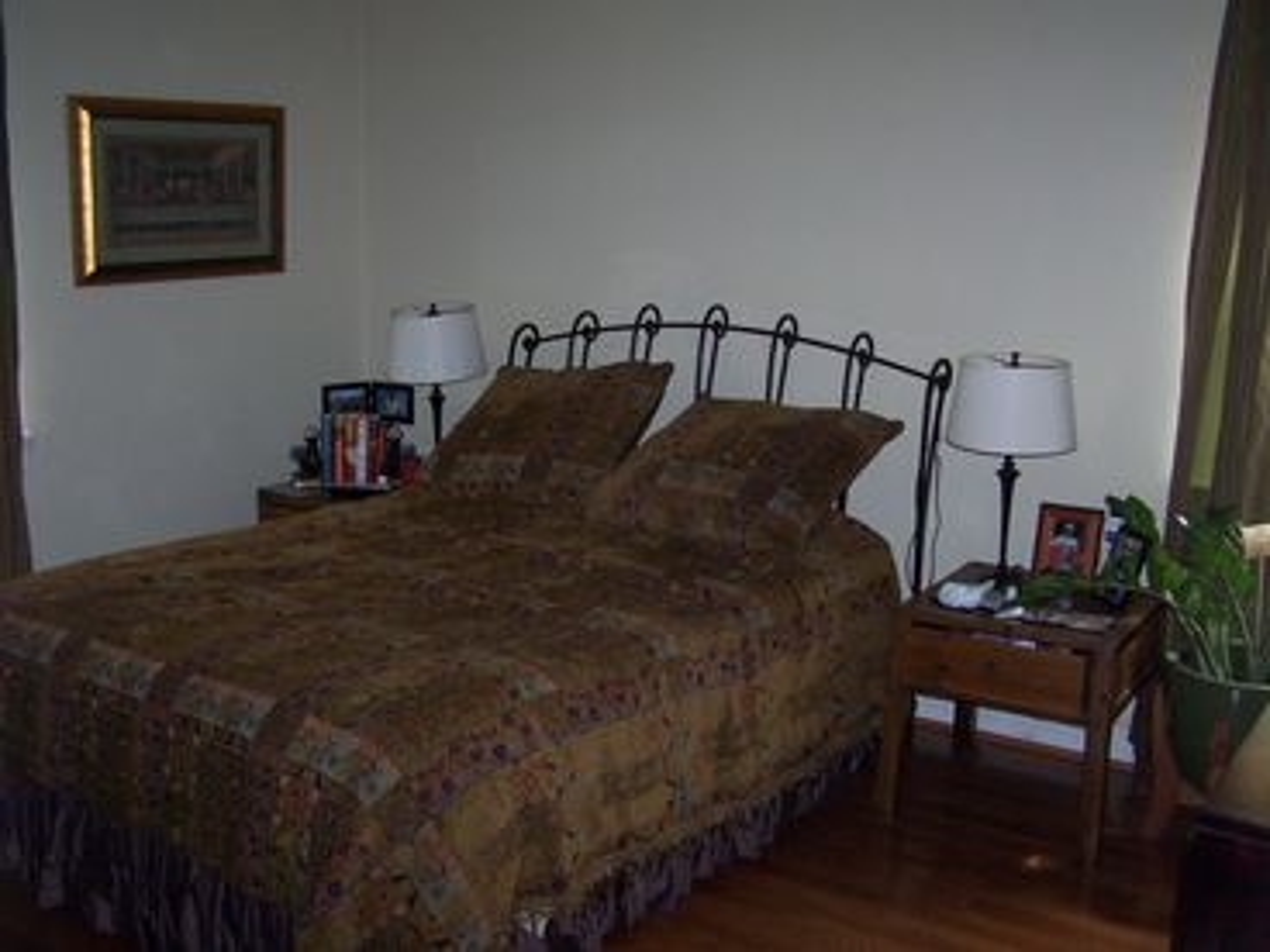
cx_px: 635
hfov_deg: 49.0
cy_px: 476
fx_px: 1394
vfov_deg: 37.7
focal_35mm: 38
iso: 140
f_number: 2.8
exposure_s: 1/60
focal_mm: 6.3
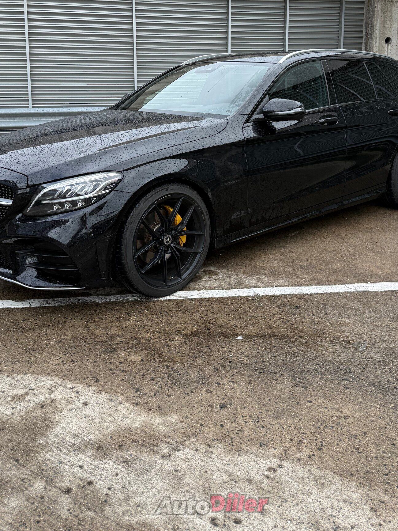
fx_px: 552
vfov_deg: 49.8
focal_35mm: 36
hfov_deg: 39.6
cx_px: 211
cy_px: 150
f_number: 1.78
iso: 100
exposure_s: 1/1585
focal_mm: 6.76
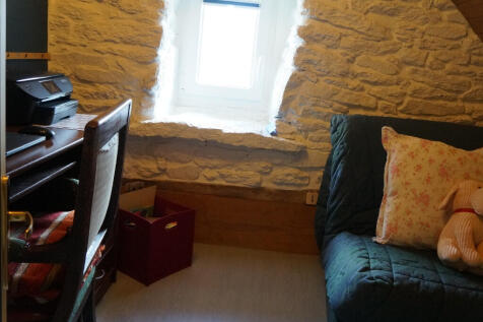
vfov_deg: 39.9
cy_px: 161
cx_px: 242
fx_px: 443
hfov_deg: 57.2
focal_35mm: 33
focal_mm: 22
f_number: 4
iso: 1600
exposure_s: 1/160
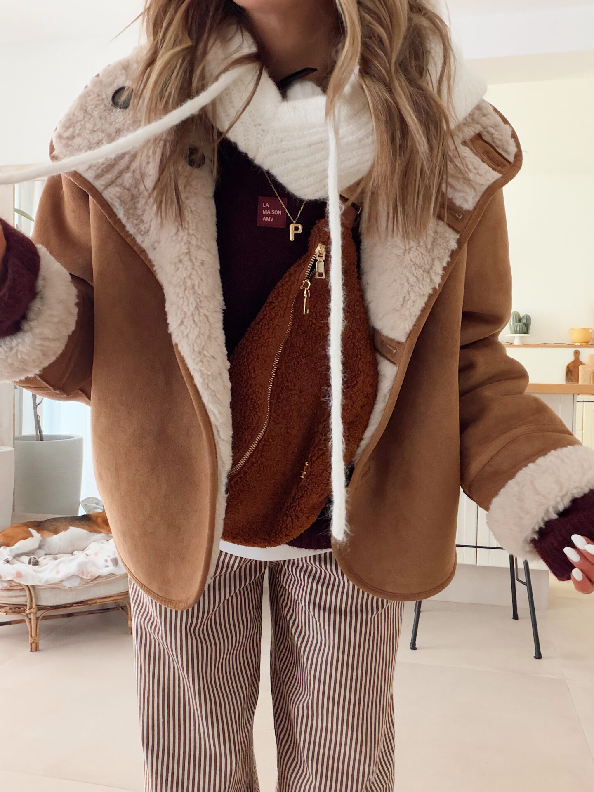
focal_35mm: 30
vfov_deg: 60.0
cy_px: 396
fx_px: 686
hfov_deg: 46.8
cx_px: 297
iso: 160
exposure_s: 1/60
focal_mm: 2.71
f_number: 1.9
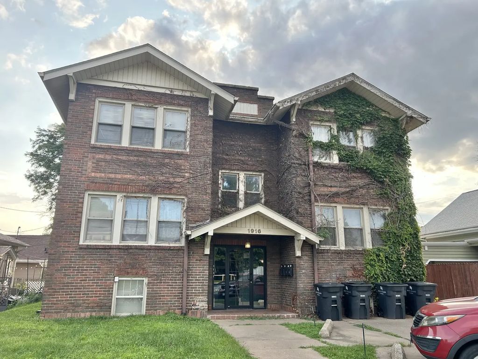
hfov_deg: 67.3
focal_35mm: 26
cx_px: 239
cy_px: 180
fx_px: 359
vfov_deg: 53.1
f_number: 1.5
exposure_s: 1/758
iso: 50
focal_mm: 5.7
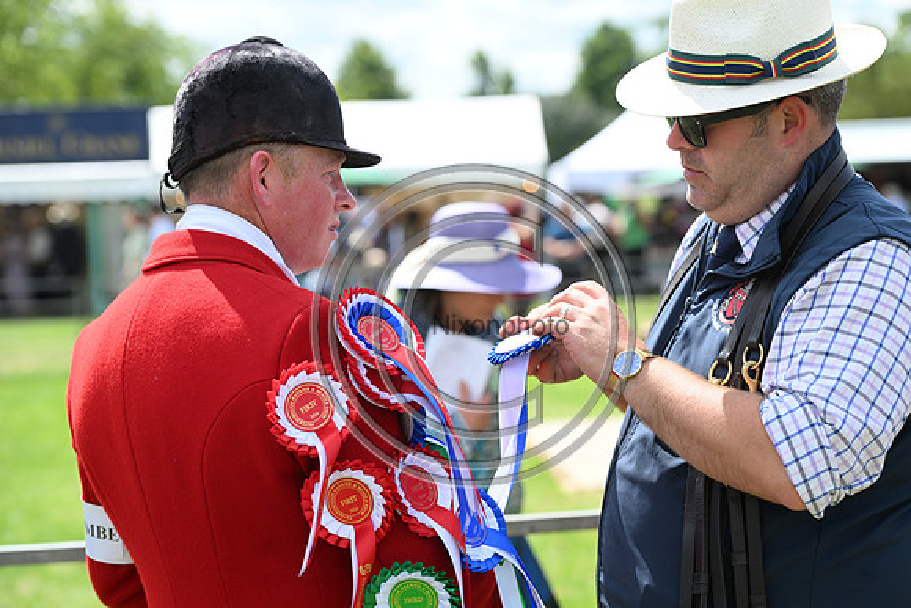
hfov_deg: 20.0
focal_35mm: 102
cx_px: 456
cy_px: 304
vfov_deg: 13.4
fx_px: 2582
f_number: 4.5
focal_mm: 102
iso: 320
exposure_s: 1/1250
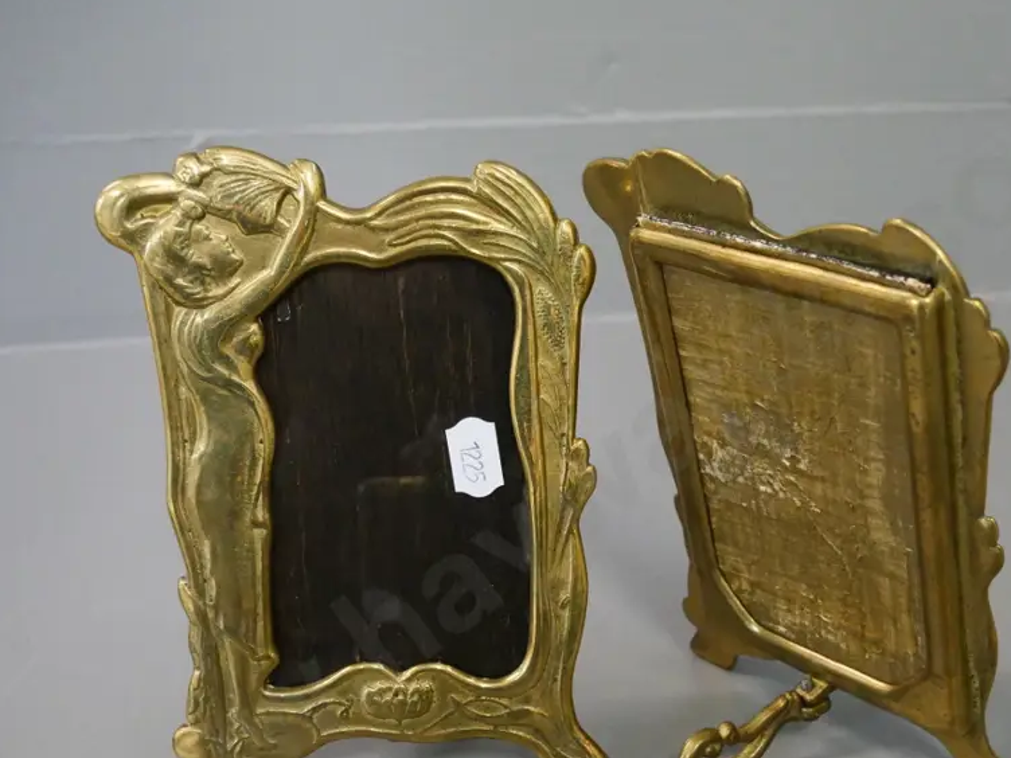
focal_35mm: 49
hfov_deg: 38.7
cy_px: 470
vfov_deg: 29.6
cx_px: 618
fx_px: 1431
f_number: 5.6
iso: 3200
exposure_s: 1/60
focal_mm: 18
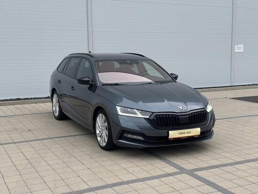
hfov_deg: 39.6
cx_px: 129
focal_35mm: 48
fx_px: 358
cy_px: 97
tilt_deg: -5.8
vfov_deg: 30.3
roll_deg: +1.6
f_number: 1.78
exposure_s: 1/865
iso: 64
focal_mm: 6.76
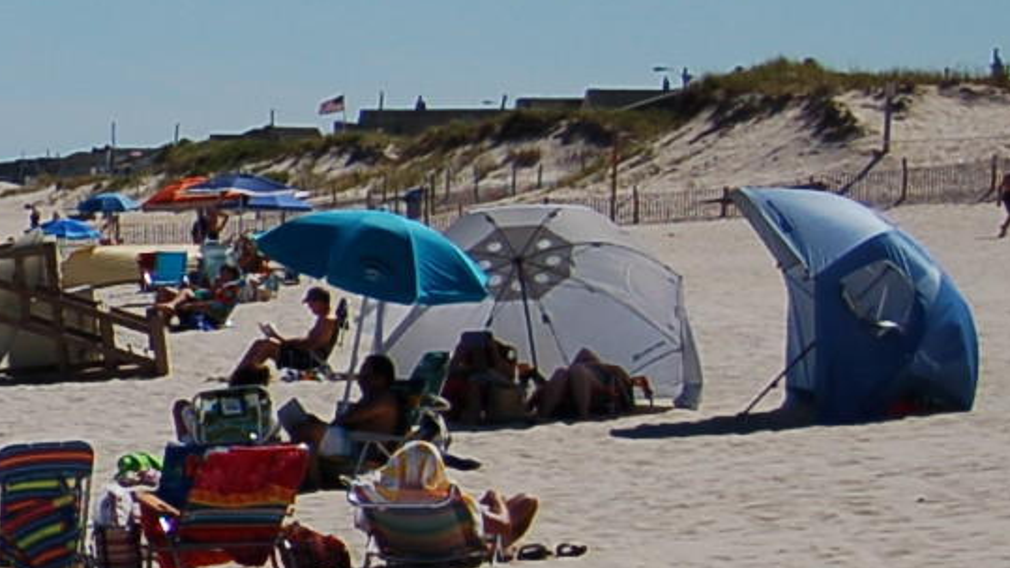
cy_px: 208
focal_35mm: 184
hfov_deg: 10.7
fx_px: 4927
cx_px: -1034
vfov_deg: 6.6
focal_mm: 28
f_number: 5
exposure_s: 1/3200
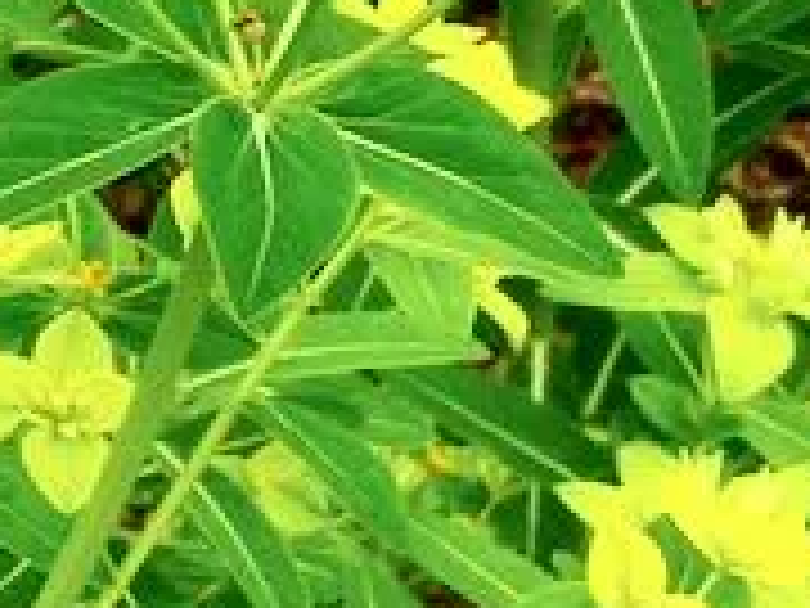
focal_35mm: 335
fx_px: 7839
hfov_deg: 5.8
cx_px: -562
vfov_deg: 4.4
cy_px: 946
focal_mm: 10.6
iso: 160
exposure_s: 1/275
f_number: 4
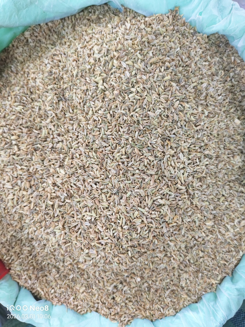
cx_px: 122
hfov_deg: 56.8
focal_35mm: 24
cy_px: 164
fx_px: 227
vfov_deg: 71.6
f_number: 1.88
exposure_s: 1/50
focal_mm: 5.56
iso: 887
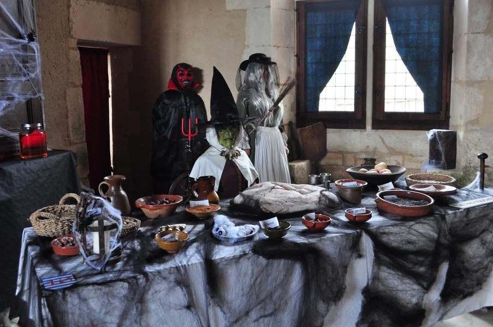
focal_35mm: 36
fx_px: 492
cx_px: 246
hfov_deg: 53.2
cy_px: 164
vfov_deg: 36.8
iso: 800
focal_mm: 24
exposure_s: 1/20
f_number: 6.3
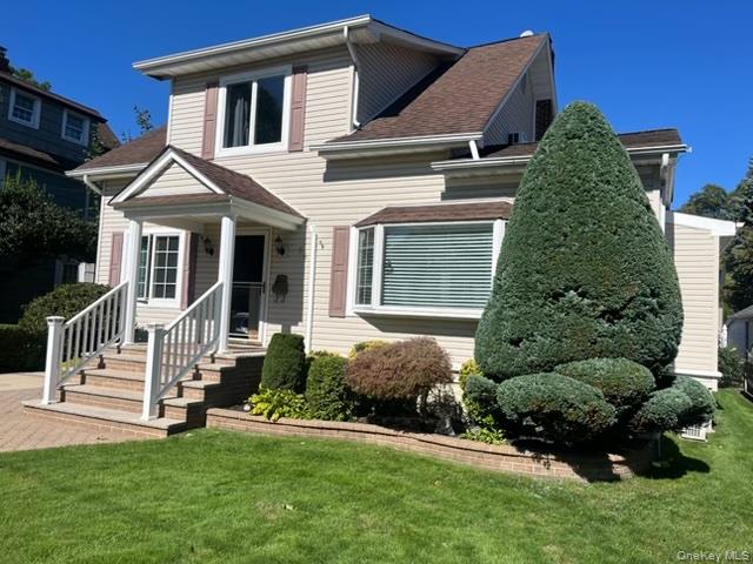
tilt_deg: +4.8
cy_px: 282
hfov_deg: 67.3
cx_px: 376
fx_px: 566
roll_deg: -2.2
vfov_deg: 53.1
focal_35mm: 26
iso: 50
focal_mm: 5.1
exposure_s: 1/5076
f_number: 1.6
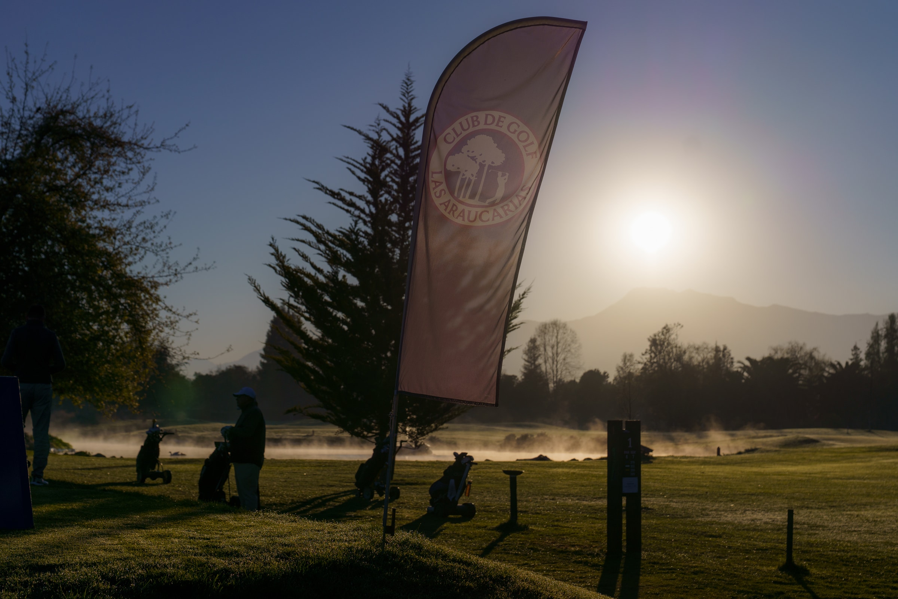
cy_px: 305
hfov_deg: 34.2
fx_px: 1457
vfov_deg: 23.2
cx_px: 417
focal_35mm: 58
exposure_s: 1/5000
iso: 100
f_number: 4.5
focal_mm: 51
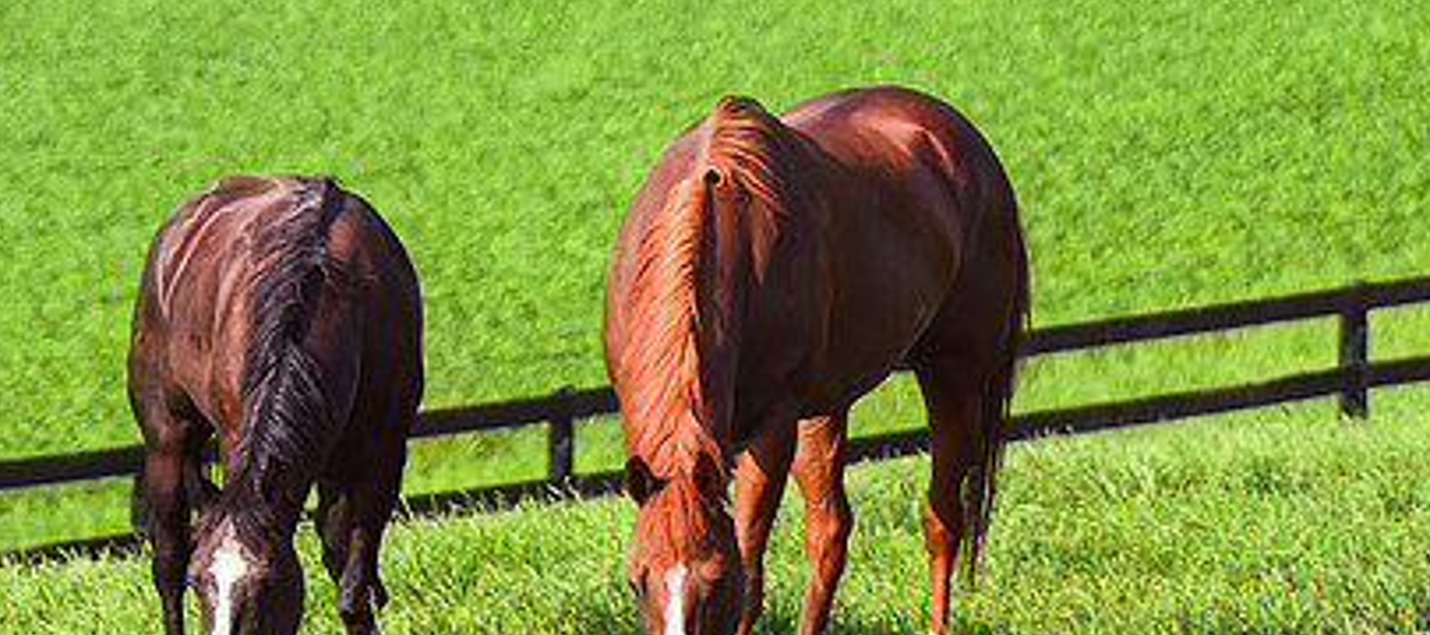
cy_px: -432
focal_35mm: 307
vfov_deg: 3.3
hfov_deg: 7.4
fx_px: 11103
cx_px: 504
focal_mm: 110
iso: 100
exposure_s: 1/1250
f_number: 2.8
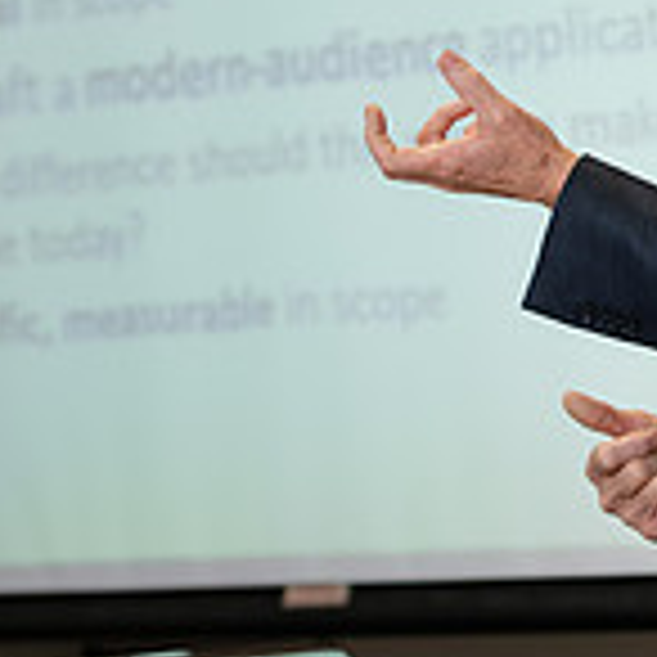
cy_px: 88
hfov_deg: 7.3
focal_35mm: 237
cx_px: 904
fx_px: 5089
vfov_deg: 7.4
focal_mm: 70
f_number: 2.8
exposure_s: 1/200
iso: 500
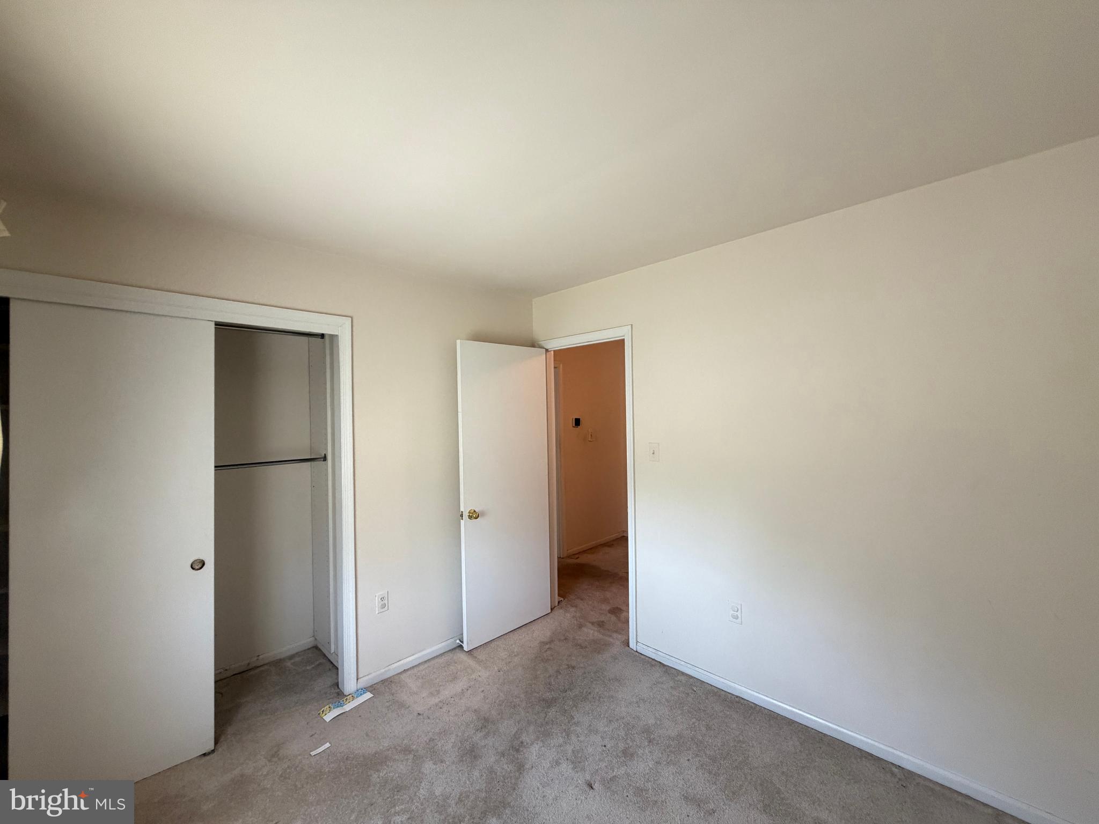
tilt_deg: +0.6
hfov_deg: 102.1
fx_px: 444
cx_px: 550
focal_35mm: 14
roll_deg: +0.7
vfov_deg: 85.7
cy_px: 412
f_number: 2.2
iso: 320
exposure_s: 1/60
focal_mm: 2.22
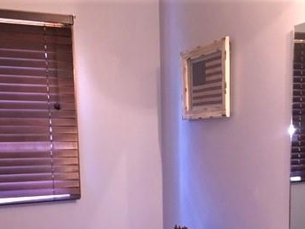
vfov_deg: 26.6
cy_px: 206
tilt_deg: -10.9
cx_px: 164
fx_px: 467
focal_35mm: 53
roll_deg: -1.1
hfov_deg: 36.1
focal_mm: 4.15
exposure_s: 1/30
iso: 125
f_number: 2.2
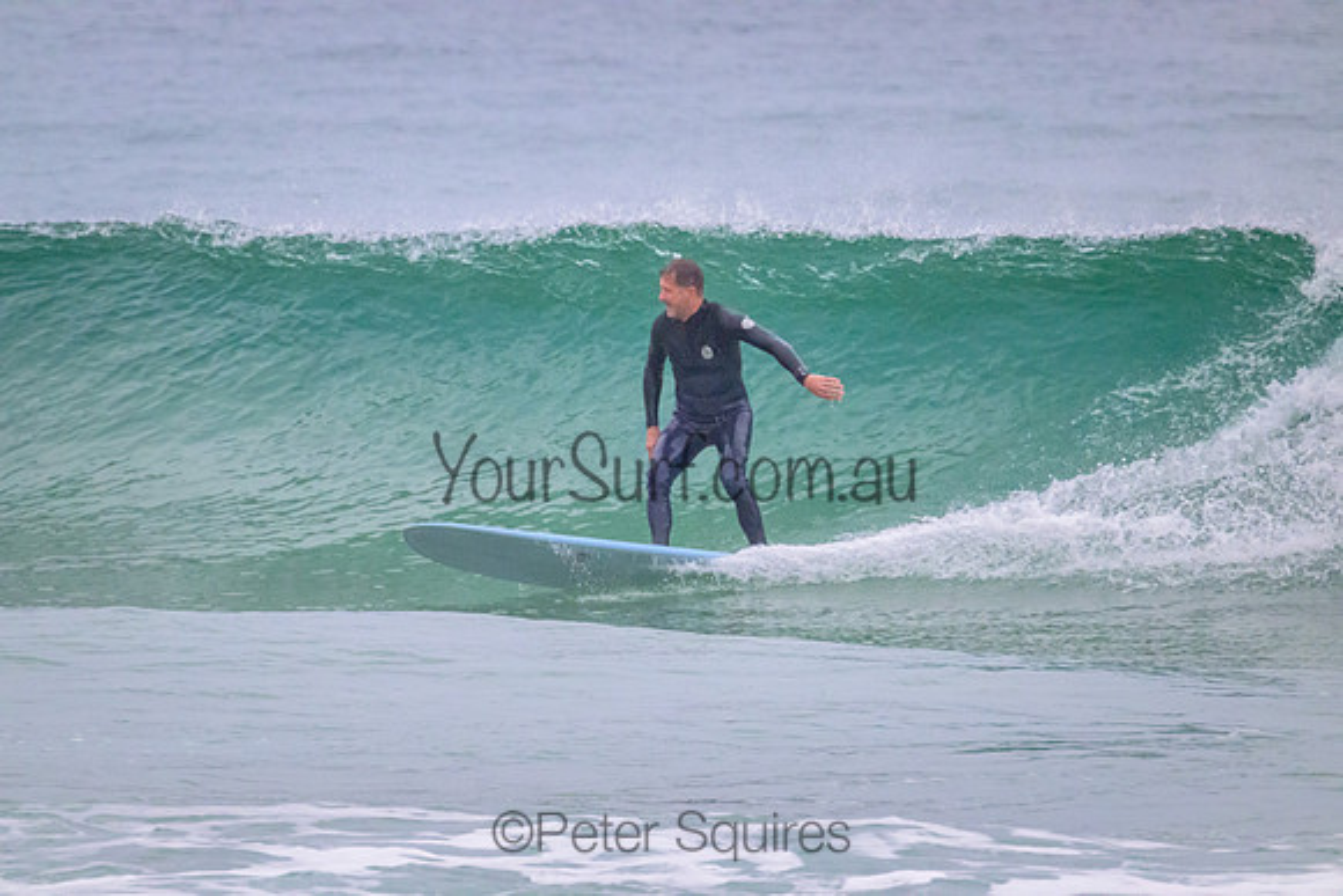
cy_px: 448
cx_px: 672
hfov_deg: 2.6
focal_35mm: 800
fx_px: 29850
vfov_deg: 1.7
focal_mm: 800
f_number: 11
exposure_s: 1/800
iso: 9000
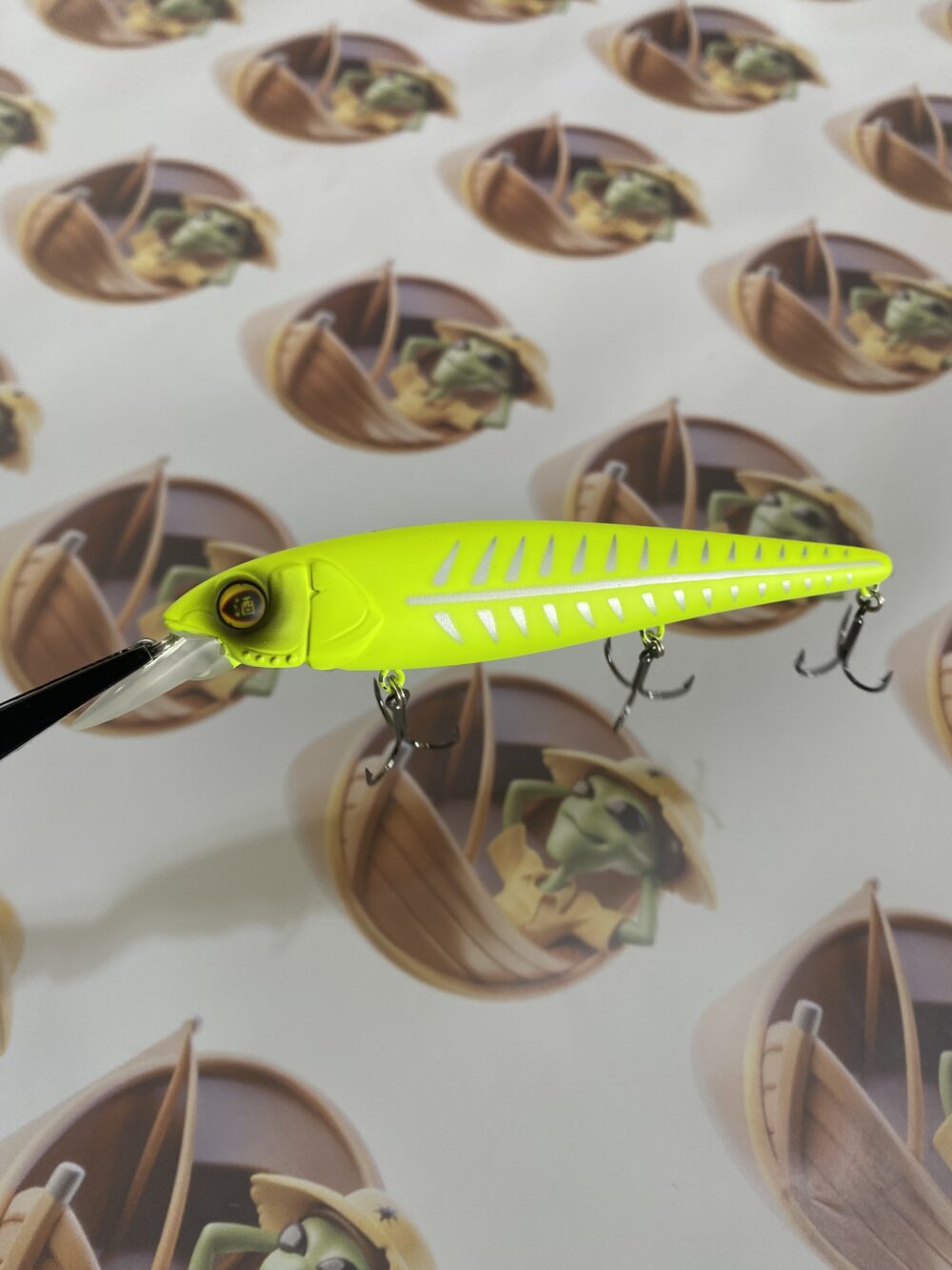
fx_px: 953
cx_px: 476
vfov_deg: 67.3
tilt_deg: -57.6
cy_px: 635
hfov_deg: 53.1
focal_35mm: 26
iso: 80
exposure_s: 1/60
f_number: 1.8
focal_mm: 4.25
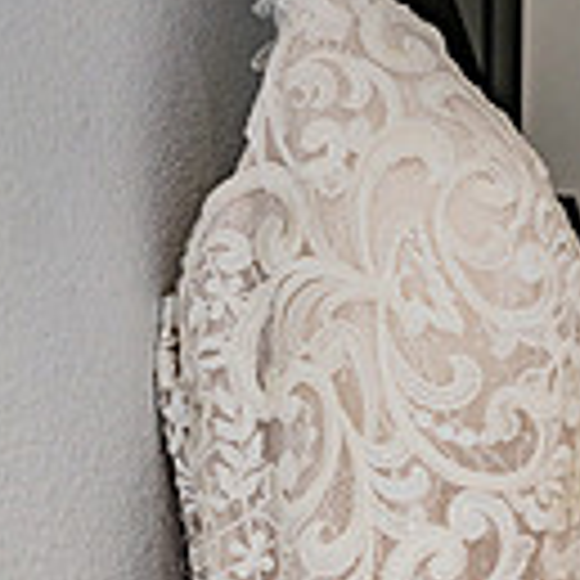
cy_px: 445
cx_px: 567
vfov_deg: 6.9
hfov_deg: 6.9
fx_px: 4777
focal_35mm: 252
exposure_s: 1/160
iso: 320
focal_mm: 85
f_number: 2.8
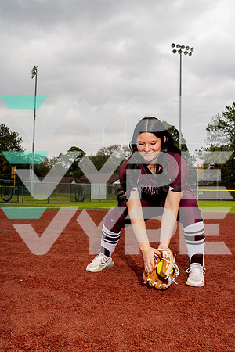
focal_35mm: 35
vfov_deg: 54.4
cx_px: 118
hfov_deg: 37.9
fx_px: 343
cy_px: 176
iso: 100
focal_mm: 35
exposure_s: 1/250
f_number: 7.1
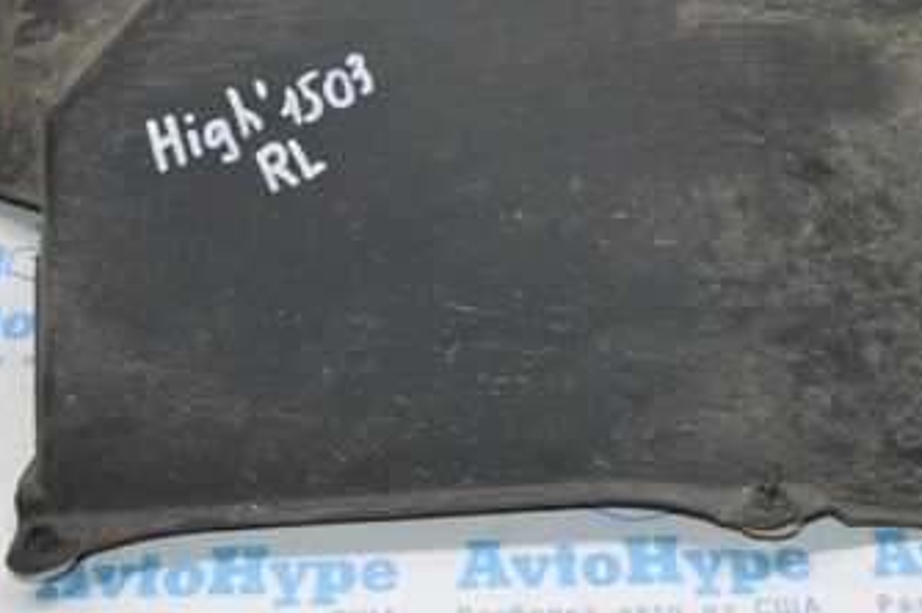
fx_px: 1765
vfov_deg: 19.5
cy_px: 142
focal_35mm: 69
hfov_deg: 29.3
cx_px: 500
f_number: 4
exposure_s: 1/80
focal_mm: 24
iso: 400
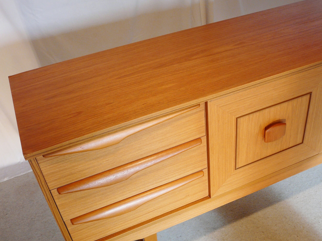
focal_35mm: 39
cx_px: 182
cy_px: 143
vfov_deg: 36.7
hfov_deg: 47.7
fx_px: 363
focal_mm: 5.3
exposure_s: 1/60
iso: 100
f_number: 2.8
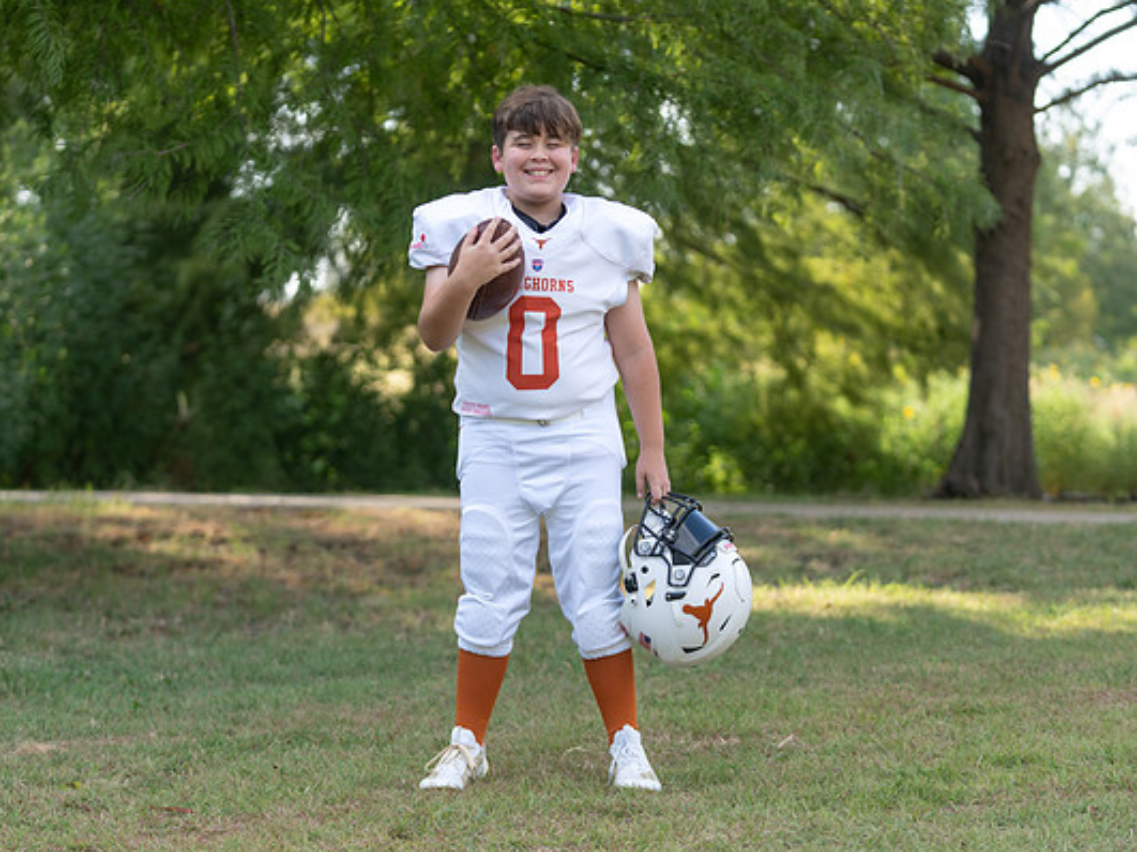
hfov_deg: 21.5
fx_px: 2988
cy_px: 448
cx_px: 619
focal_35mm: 91
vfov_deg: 16.2
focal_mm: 77
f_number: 2.8
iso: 100
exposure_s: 1/400
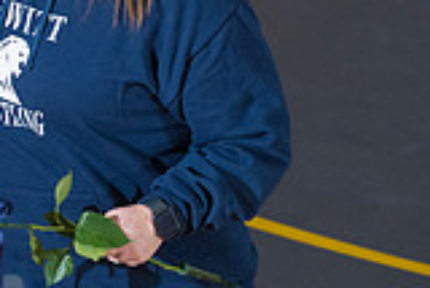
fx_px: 6719
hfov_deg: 3.6
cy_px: -7
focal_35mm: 562
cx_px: -296
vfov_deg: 2.5
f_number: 5.6
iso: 1250
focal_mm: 155
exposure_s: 1/250
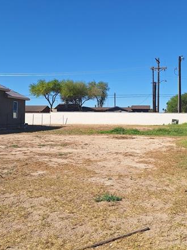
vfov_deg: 46.7
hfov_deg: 35.8
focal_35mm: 40
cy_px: 107
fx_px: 288
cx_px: 109
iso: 40
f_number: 1.8
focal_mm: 5.54
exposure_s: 1/2907
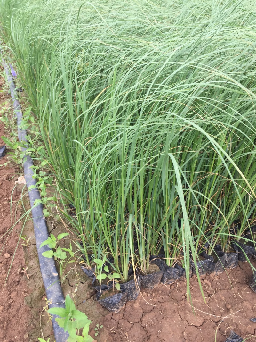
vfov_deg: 61.7
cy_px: 171
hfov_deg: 48.2
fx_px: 286
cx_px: 128
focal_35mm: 29
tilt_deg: -35.8
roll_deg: +4.3
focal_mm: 4.15
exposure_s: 1/471
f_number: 2.2
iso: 32
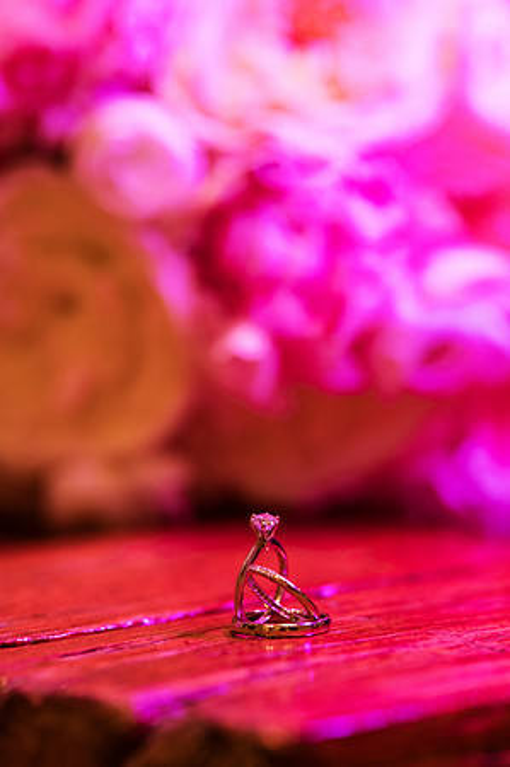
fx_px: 2875
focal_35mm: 135
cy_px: 384
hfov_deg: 10.1
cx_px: 255
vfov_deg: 15.2
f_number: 3.5
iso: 2000
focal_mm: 135
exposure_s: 1/80
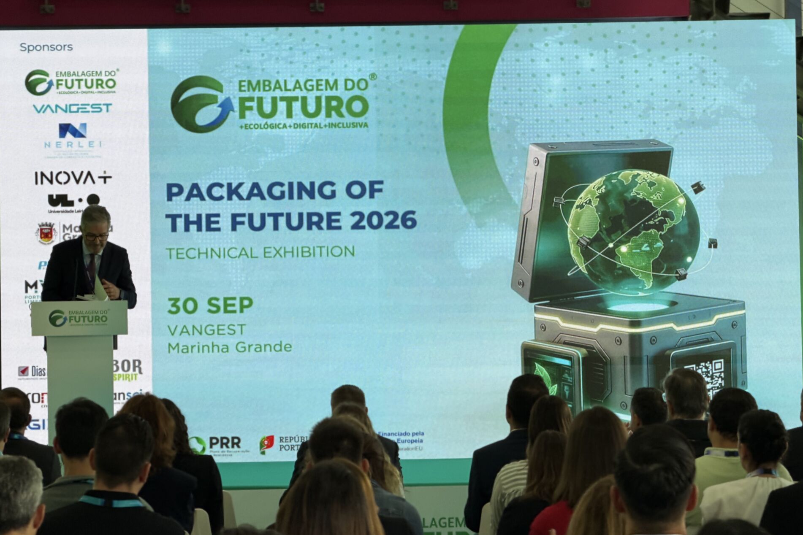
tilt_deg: +0.7
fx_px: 2342
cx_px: 399
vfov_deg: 13.0
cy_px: 270
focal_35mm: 105
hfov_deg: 19.5
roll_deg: +0.9
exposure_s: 1/121
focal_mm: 16.89
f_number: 2.8
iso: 64
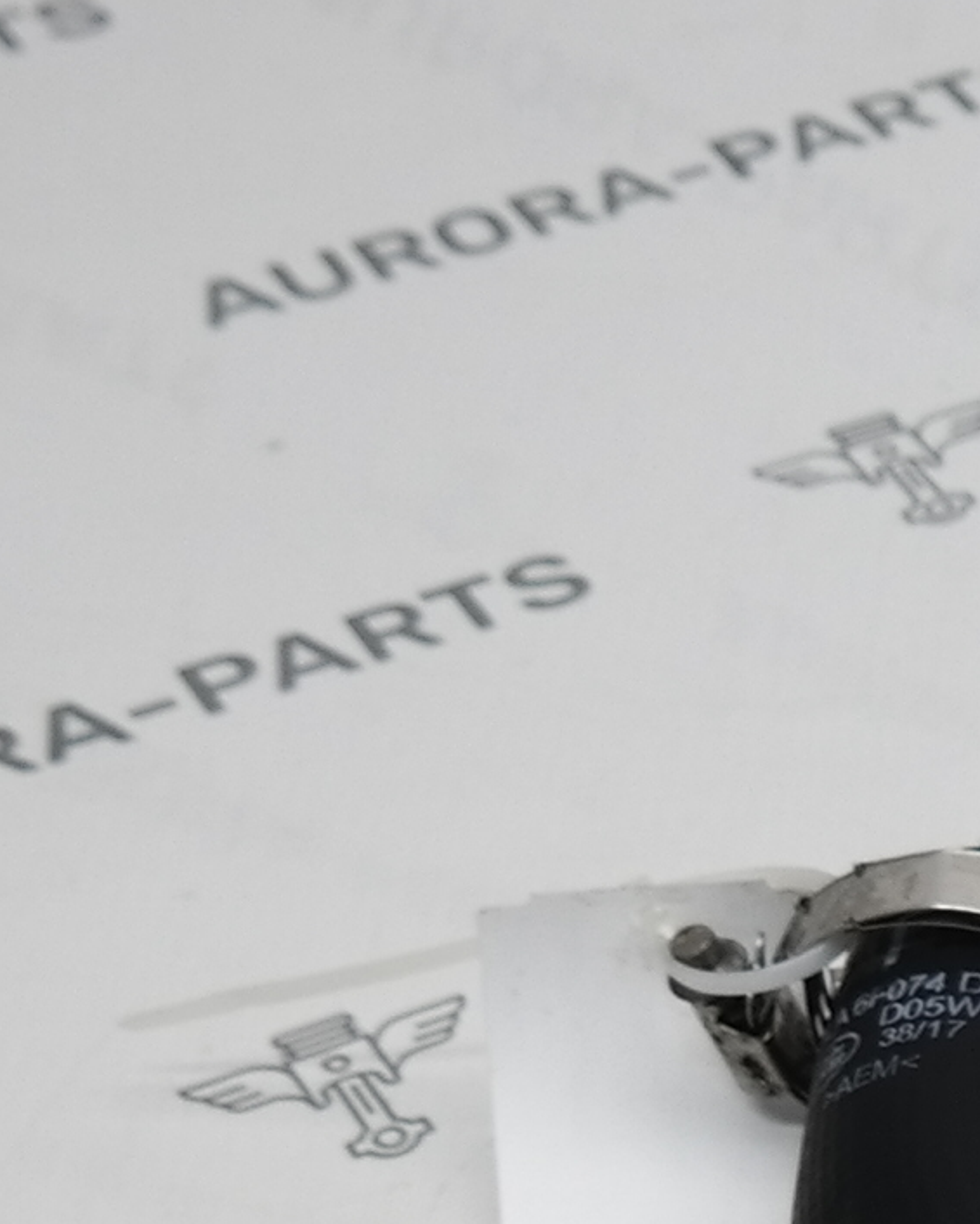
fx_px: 5618
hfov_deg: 9.1
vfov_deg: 12.3
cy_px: 1146
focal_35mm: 155
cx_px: 2225
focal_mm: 20
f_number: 3.5
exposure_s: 1/80
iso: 100
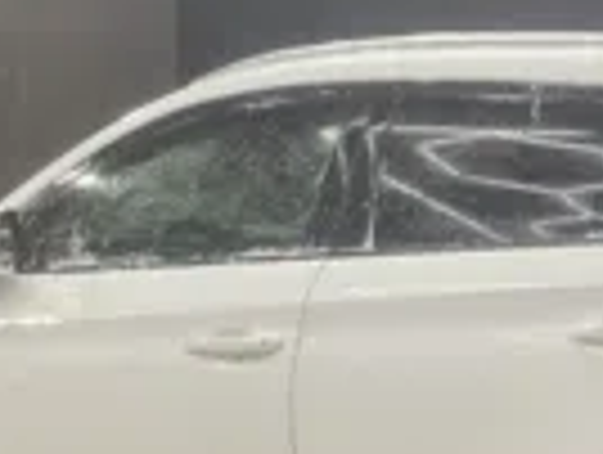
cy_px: 472
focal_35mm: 155
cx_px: 513
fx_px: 2705
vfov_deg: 9.5
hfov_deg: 12.6
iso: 100
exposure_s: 1/100
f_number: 2
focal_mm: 6
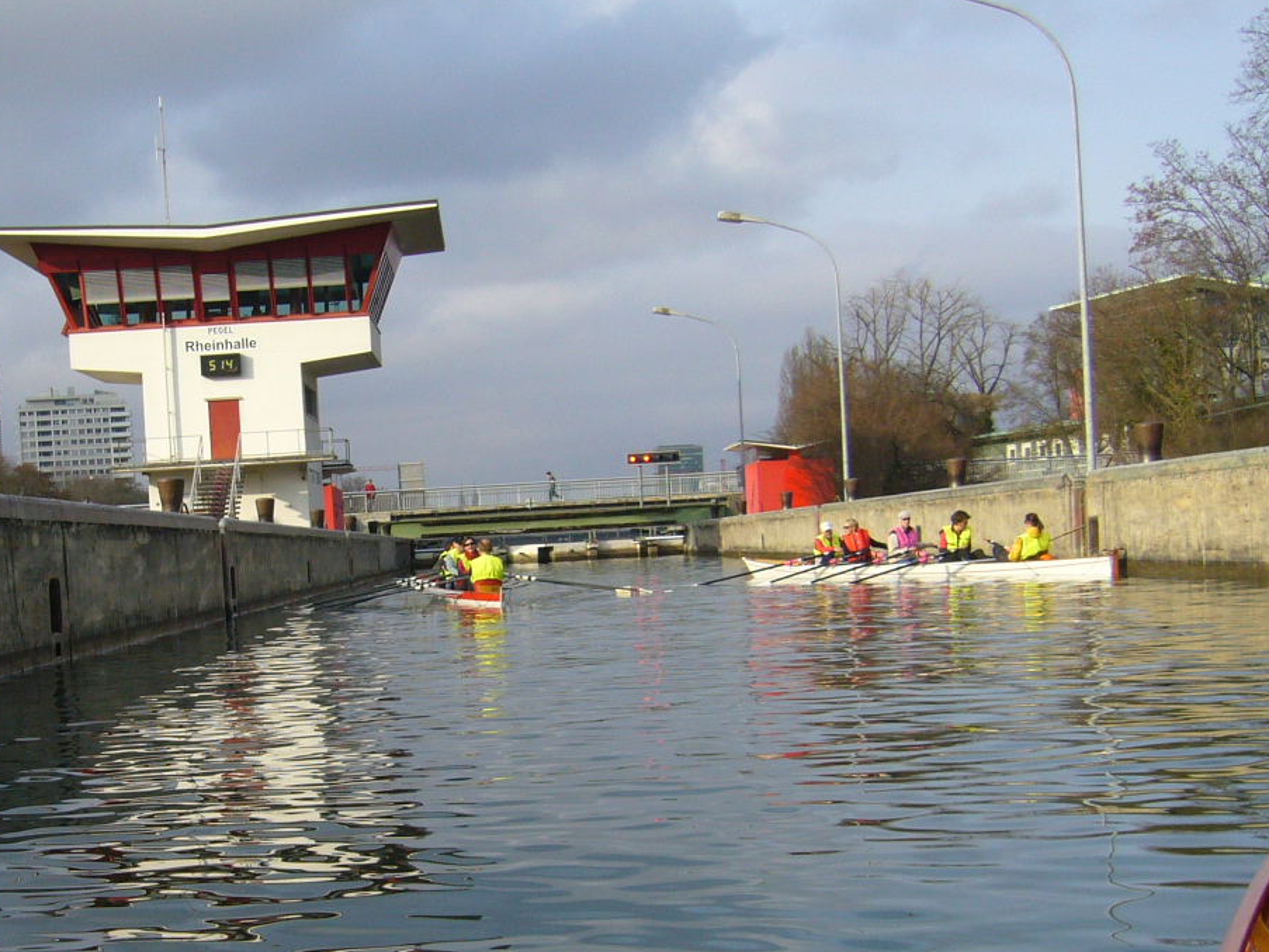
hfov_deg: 31.0
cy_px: 638
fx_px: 2273
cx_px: 453
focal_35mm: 62
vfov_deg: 23.5
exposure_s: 1/250
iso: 80
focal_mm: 5.8
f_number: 5.6
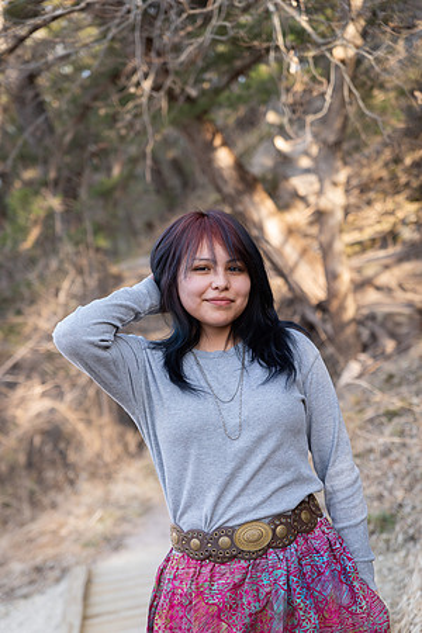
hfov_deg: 19.5
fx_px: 1231
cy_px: 316
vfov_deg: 28.8
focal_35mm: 70
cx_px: 211
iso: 110
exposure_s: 1/100
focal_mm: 70
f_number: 3.2
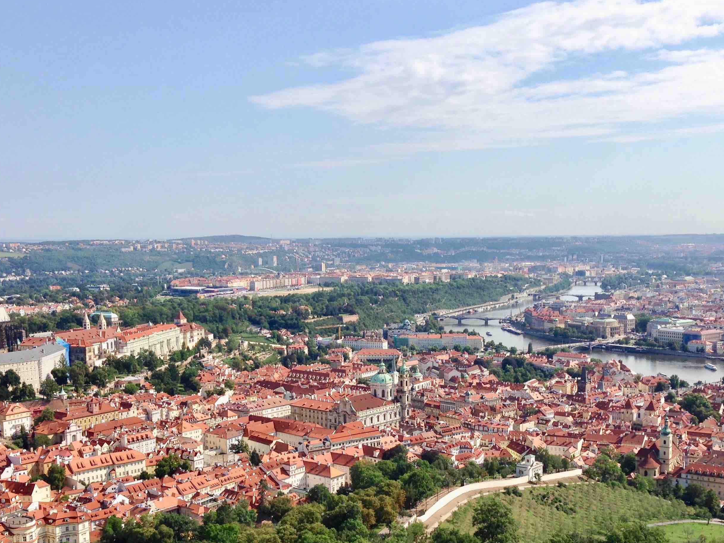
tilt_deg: -6.1
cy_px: 339
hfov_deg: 42.9
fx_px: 920
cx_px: 370
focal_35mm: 44
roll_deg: +1.0
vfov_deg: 32.7
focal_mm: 4.12
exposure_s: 1/1808
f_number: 2.4
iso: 50
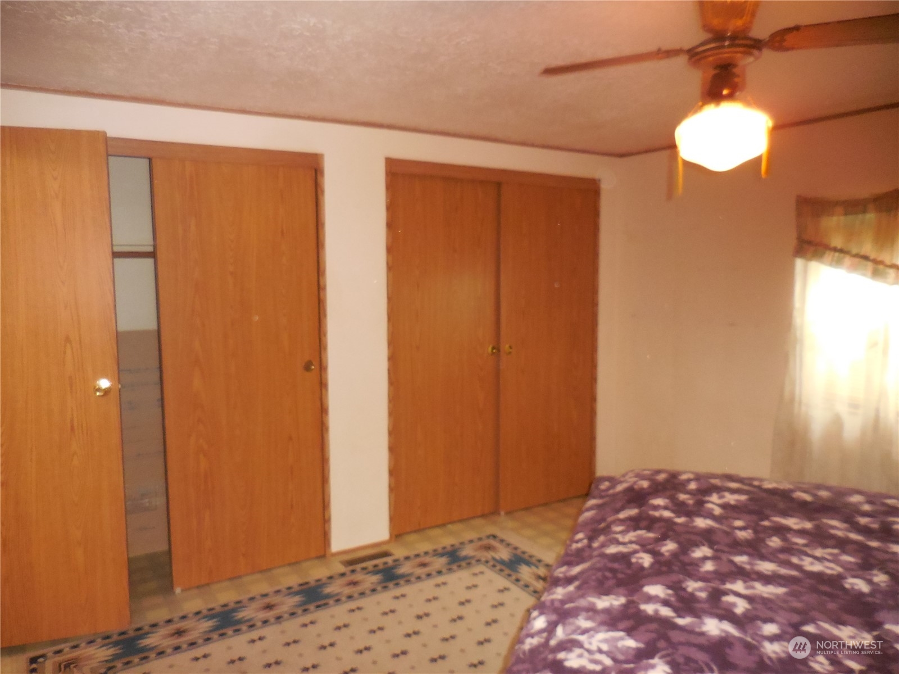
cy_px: 337
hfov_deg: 69.4
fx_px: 649
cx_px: 450
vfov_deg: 54.9
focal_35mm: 25
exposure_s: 1/25
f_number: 3.3
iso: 640
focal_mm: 4.5
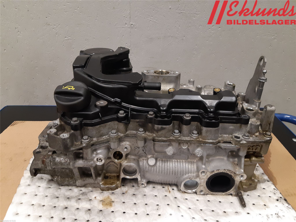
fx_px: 222
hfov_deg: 67.3
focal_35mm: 26
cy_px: 111
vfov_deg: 53.1
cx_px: 148
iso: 160
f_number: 1.7
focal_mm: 3.93
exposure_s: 1/50
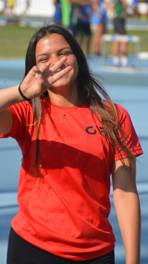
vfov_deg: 6.8
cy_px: 131
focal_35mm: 318
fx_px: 2219
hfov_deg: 3.8
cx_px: 60
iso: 400
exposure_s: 1/1600
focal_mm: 200
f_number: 6.3
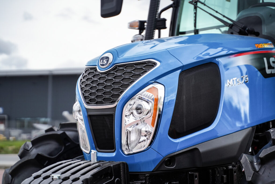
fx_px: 535
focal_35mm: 70
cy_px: 92
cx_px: 138
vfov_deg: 19.5
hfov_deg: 28.8
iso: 1000
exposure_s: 1/8000
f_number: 2.8
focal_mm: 70
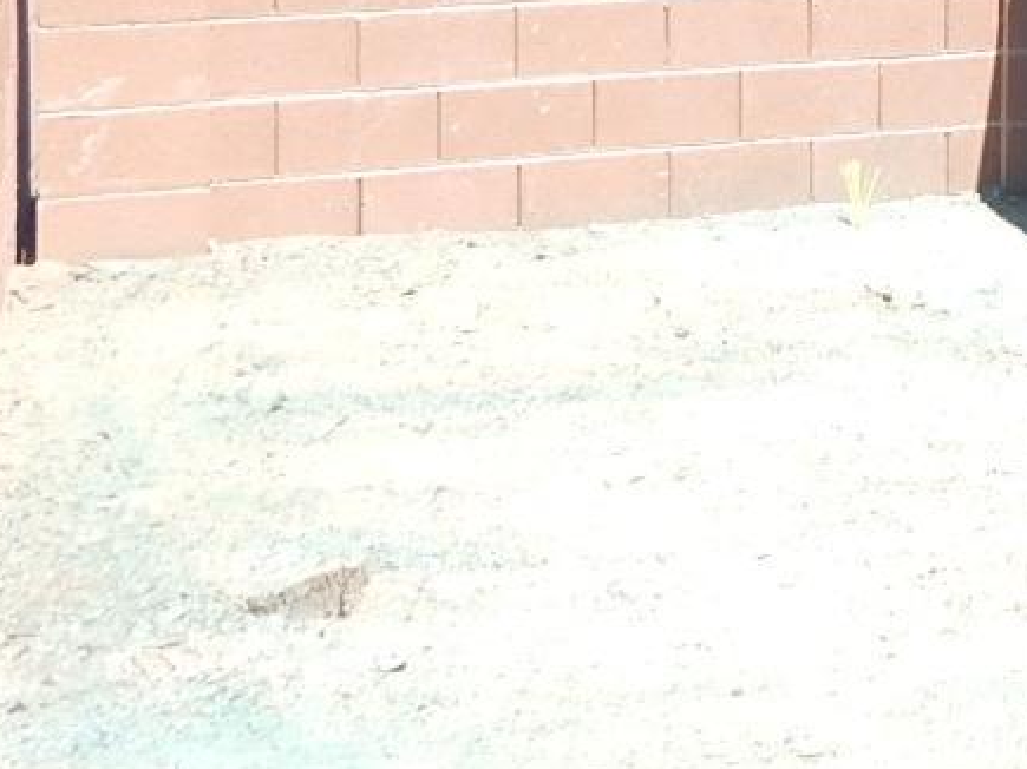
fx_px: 2402
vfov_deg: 17.0
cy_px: -259
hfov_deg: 21.9
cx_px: 1306
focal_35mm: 81
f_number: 3
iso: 125
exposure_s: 1/800
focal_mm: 4
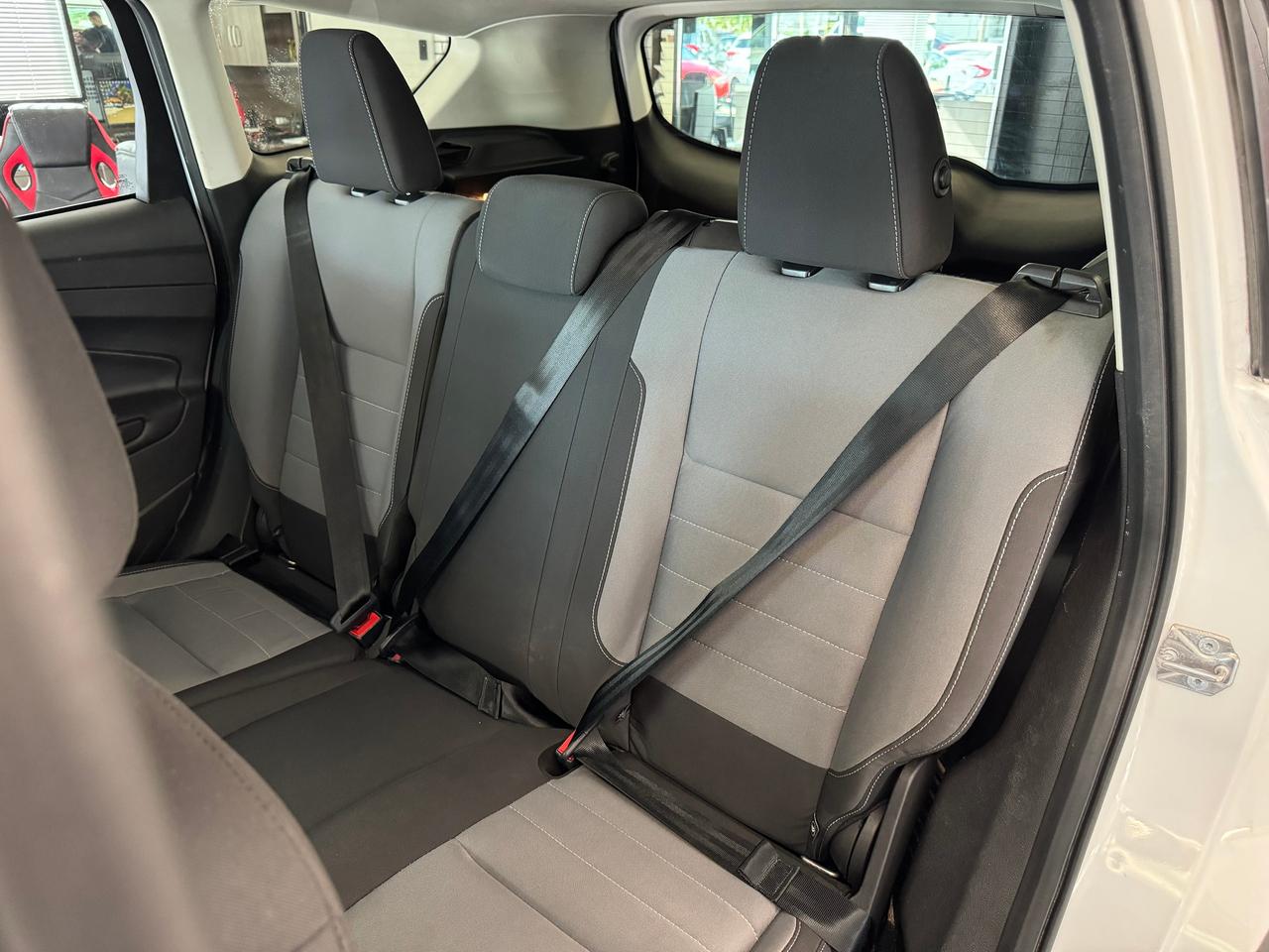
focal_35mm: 24
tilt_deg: -26.0
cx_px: 634
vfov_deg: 56.8
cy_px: 476
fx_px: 880
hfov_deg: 71.6
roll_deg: -0.9
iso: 800
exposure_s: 1/40
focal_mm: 6.76
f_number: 1.78
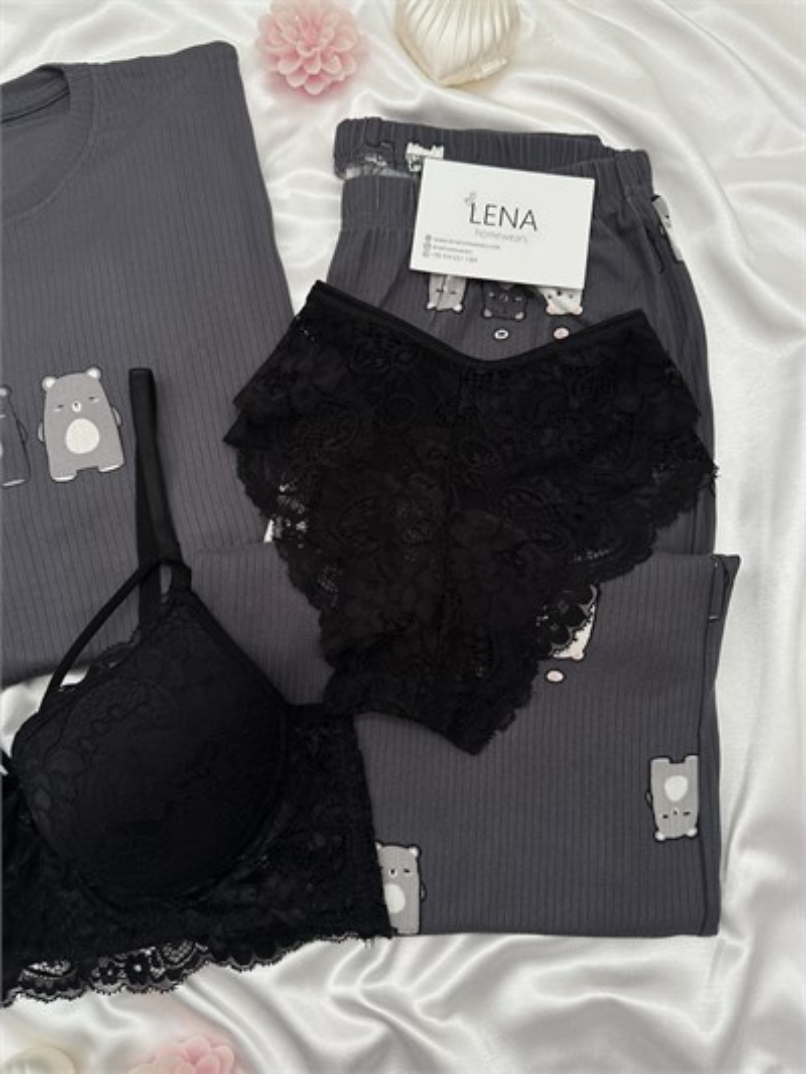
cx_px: 403
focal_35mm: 24
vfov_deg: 71.6
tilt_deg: -81.2
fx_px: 745
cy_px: 537
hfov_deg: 56.8
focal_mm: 6.86
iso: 80
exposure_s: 1/121
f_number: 1.78
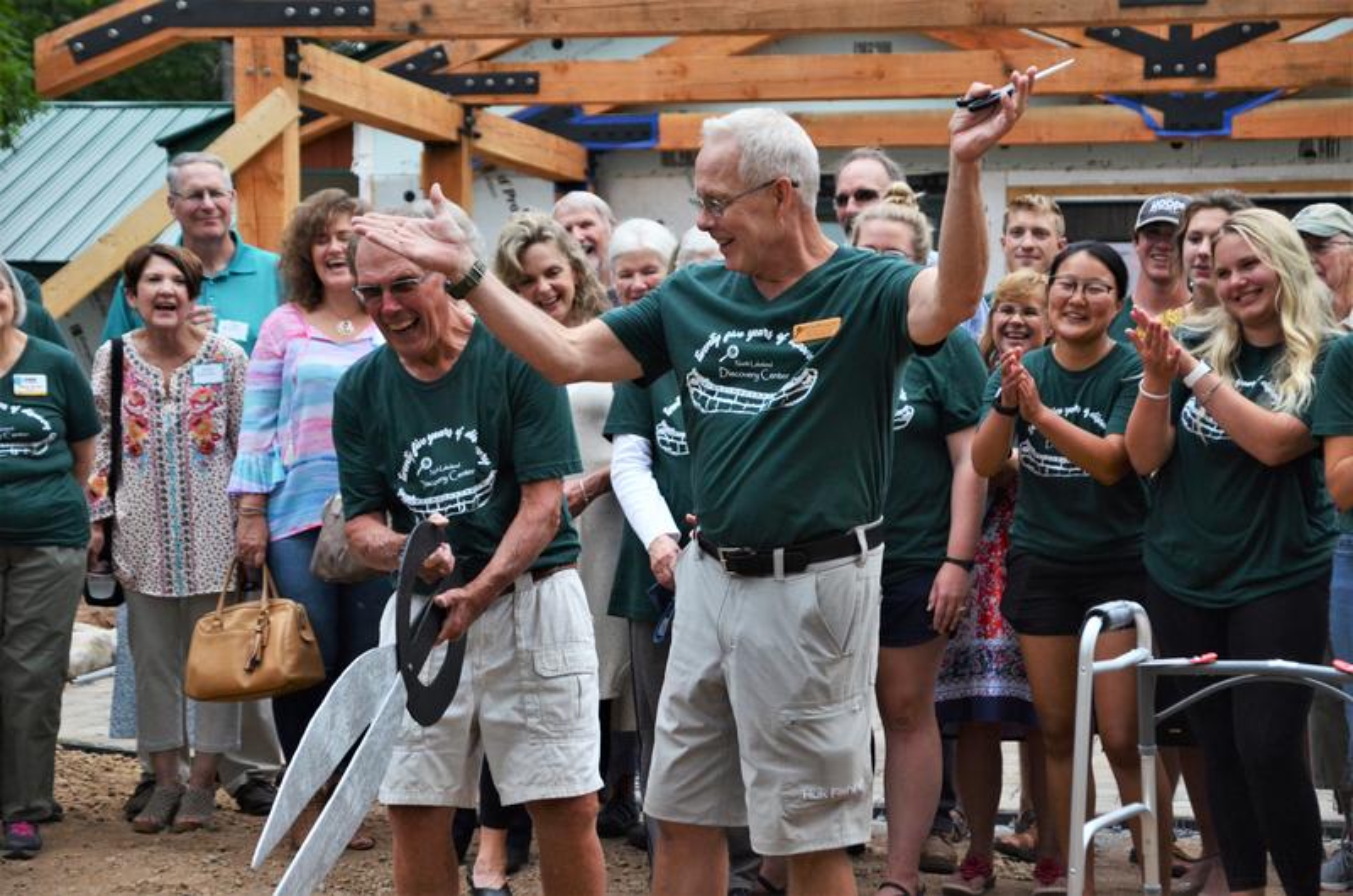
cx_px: 676
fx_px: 3151
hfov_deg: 24.2
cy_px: 448
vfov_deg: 16.2
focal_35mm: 84
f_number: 5
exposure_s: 1/1250
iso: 800
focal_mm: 56
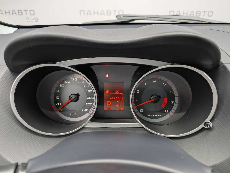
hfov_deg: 71.5
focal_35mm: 24
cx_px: 115
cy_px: 86
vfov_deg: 56.9
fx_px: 160
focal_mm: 6.9
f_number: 1.68
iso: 33
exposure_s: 1/15.1
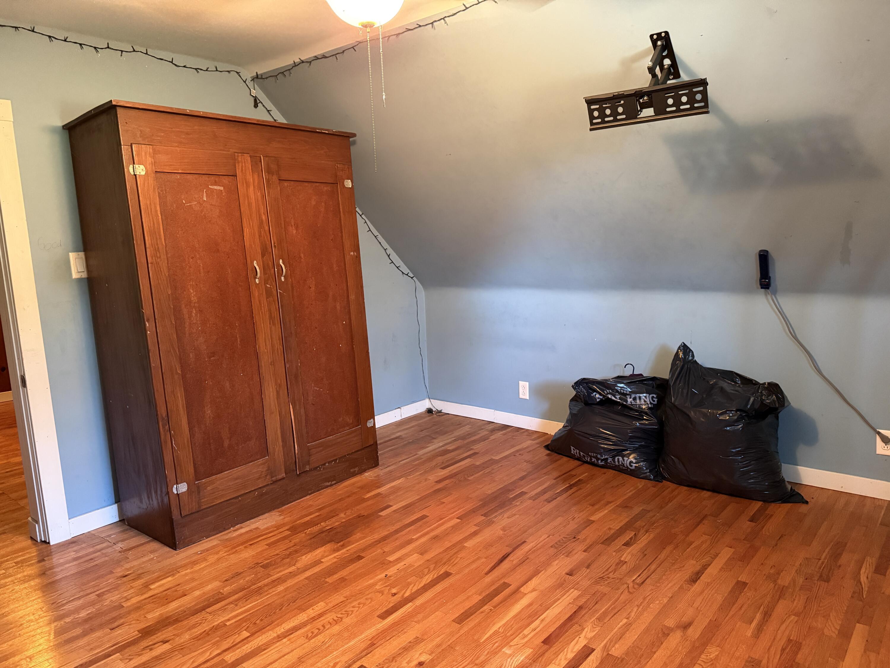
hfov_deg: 71.6
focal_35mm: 24
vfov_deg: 56.8
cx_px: 445
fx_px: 617
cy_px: 334
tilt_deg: -7.7
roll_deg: +2.0
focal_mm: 6.76
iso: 800
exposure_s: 1/40
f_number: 1.78
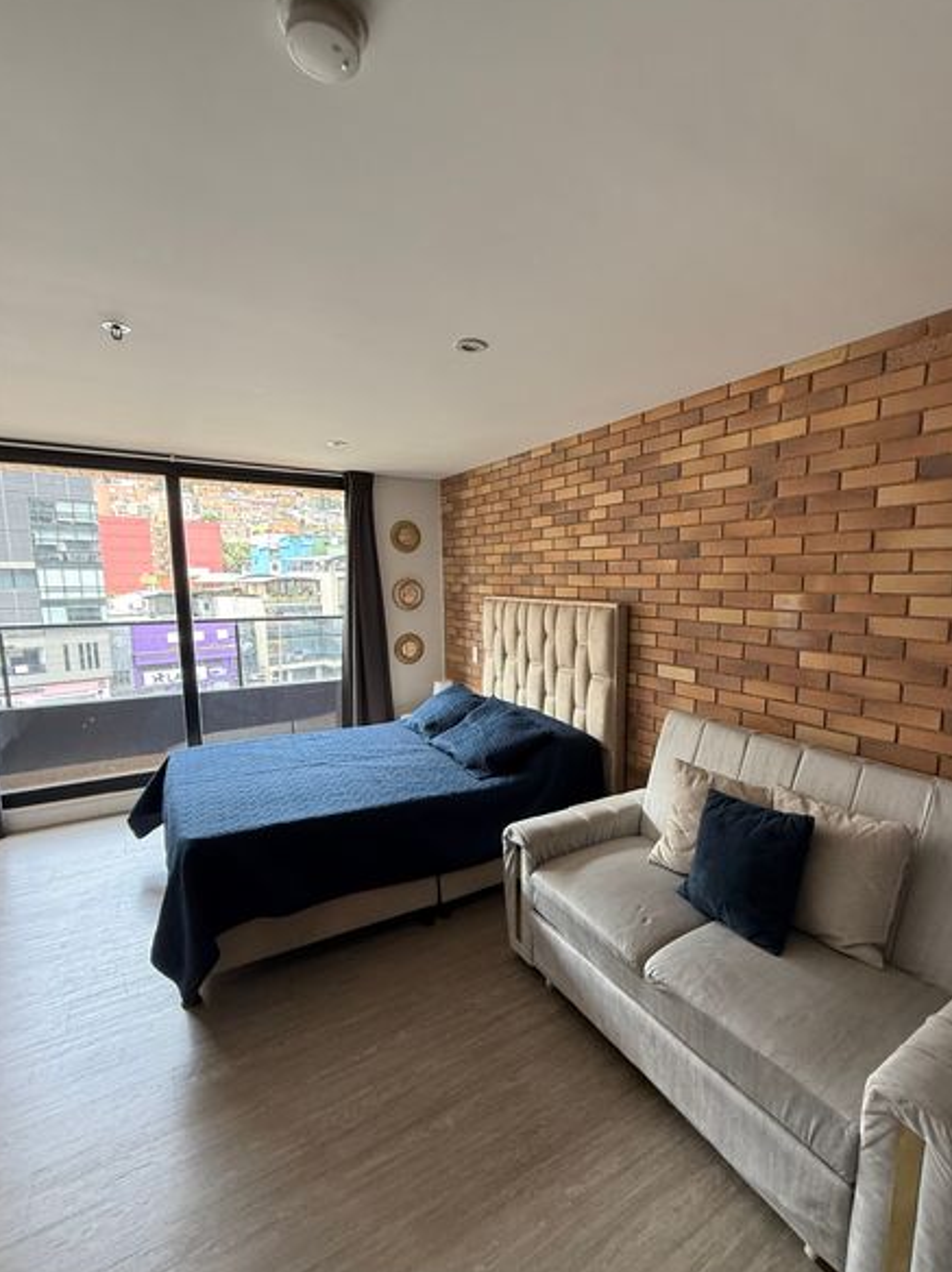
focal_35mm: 16
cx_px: 538
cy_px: 659
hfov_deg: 77.6
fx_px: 588
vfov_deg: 94.5
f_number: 2.2
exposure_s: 1/99
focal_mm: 2.22
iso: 250
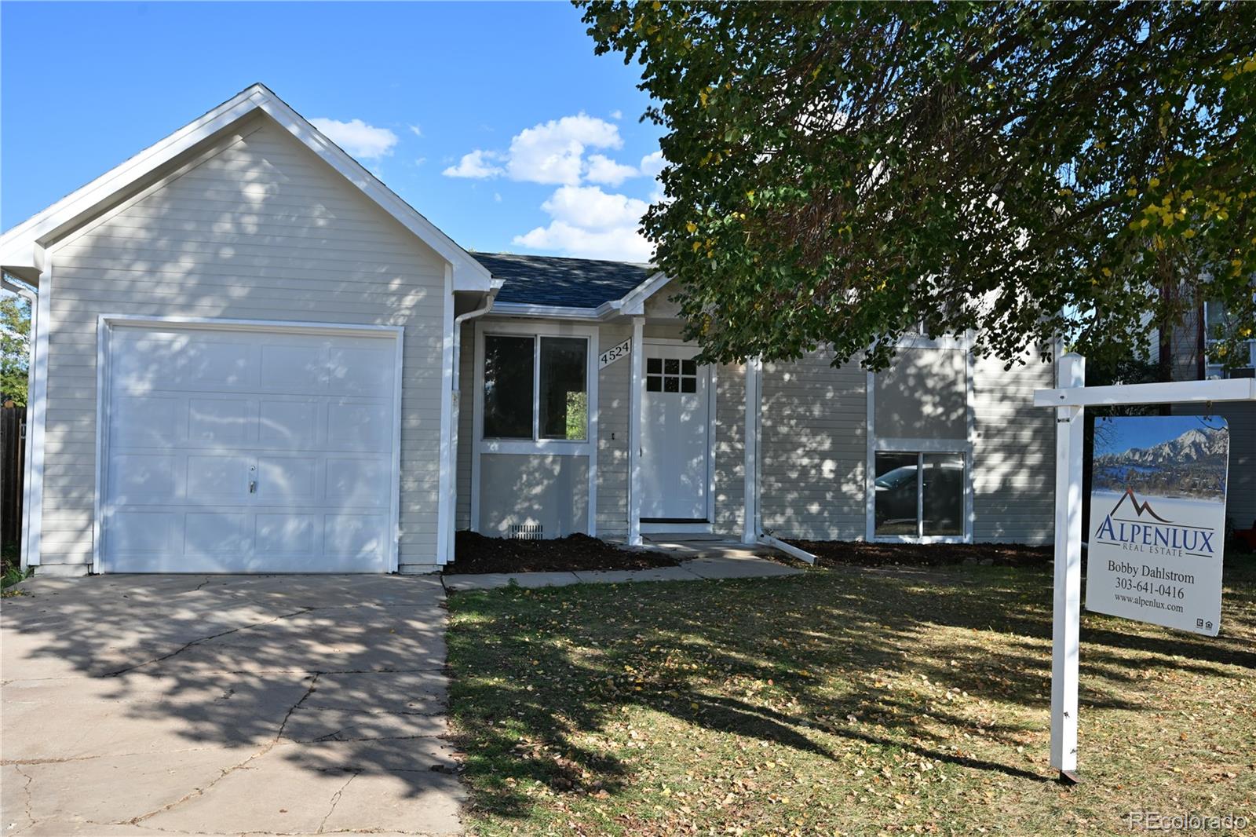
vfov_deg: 43.6
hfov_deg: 61.9
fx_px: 1046
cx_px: 628
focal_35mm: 30
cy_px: 418
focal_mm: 30
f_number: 8
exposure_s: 1/400
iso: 320
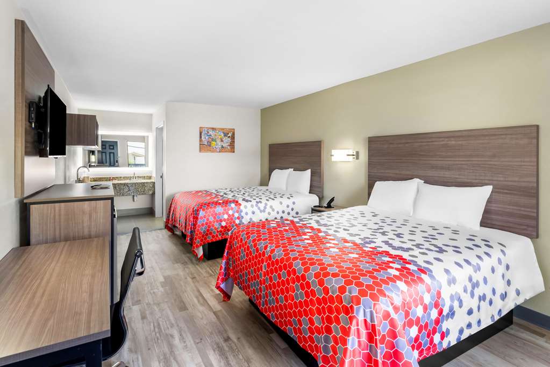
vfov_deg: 73.7
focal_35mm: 16
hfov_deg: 96.7
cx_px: 275
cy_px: 184
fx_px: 244
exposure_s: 1.3
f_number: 8
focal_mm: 16
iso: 100
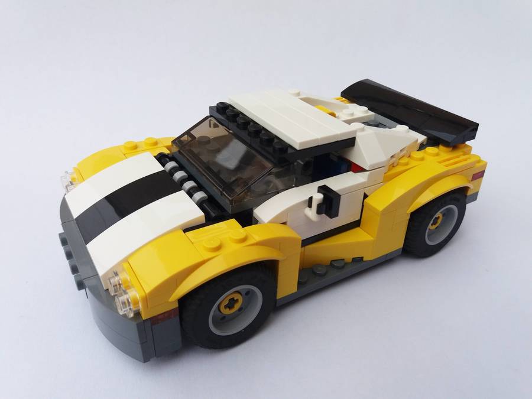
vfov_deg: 49.7
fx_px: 430
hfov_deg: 63.4
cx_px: 266
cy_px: 200
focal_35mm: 28
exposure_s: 1/459
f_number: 1.9
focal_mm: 3.7
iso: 64
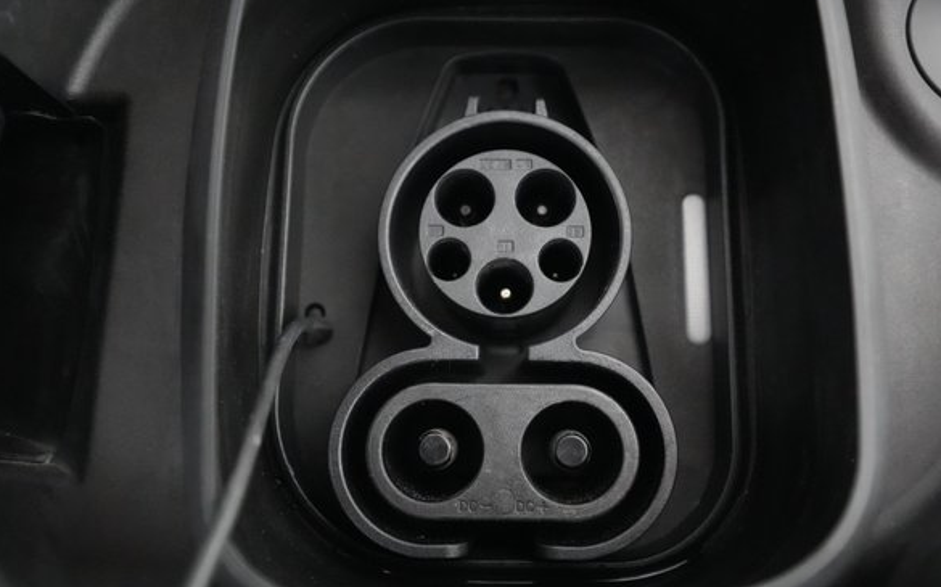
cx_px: 507
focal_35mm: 29
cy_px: 291
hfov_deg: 64.6
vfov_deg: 43.1
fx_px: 743
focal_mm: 26
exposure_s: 1/100
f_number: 4.5
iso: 16000
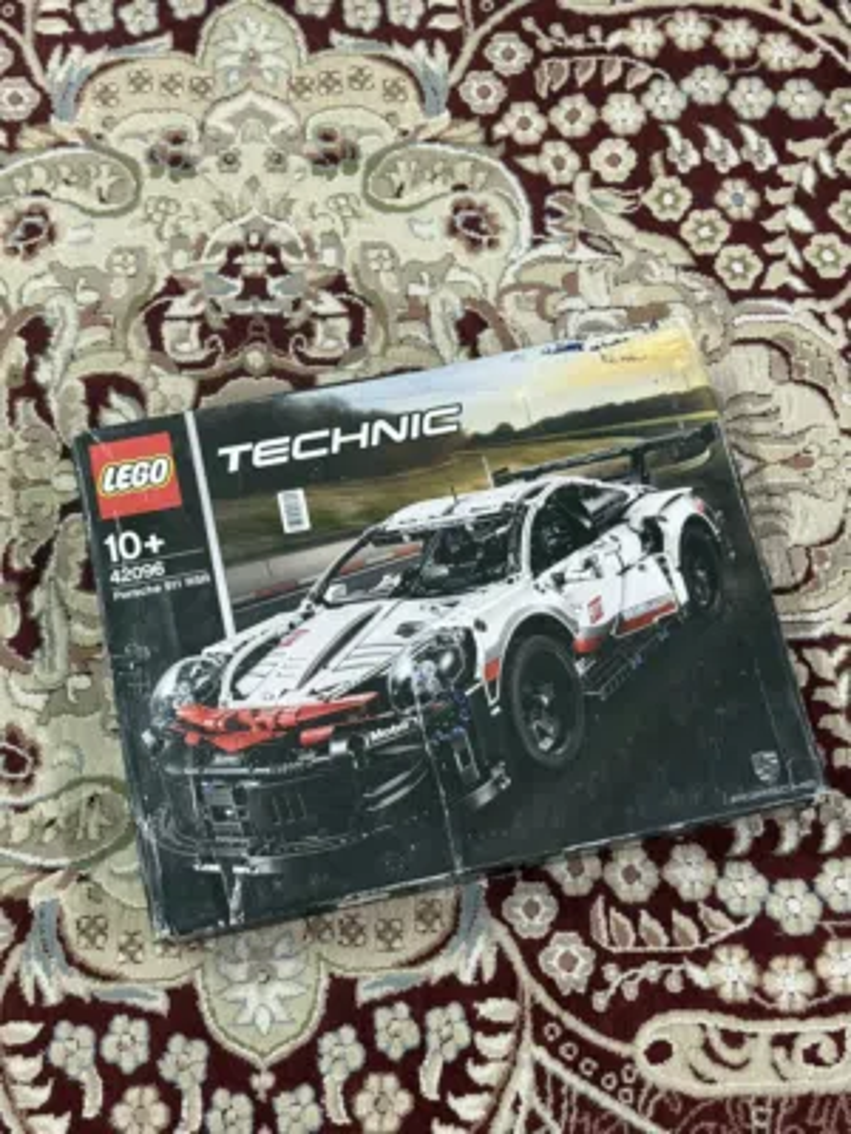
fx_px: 1573
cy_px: 567
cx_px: 426
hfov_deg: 30.3
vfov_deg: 39.7
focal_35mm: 48
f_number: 1.78
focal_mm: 6.76
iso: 250
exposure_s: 1/60
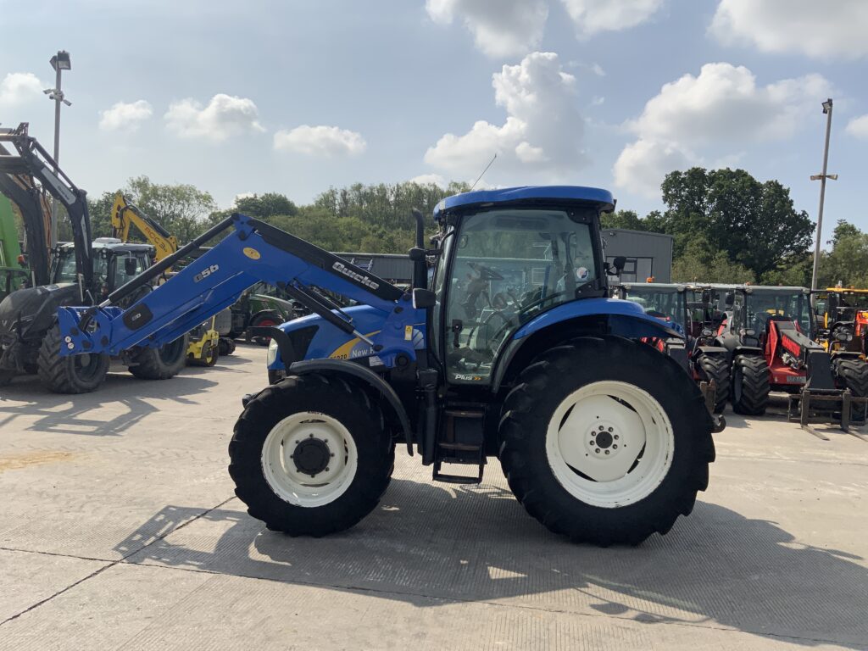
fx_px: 727
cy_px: 326
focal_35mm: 29
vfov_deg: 48.2
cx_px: 434
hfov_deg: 61.7
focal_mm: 3
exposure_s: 1/3322
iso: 20
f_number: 1.8
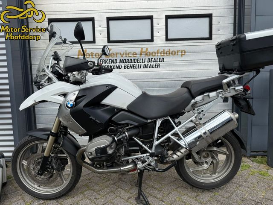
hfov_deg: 71.6
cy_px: 102
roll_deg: +0.5
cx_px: 136
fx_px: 189
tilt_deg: -6.1
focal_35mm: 24
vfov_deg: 56.8
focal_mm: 6.76
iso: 80
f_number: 1.78
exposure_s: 1/3953
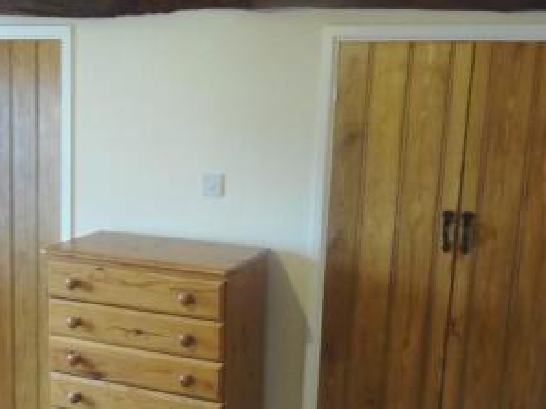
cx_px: 204
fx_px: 741
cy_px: 260
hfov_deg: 40.2
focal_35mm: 47
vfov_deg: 30.7
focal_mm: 4.3
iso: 250
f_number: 2.9
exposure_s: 1/13
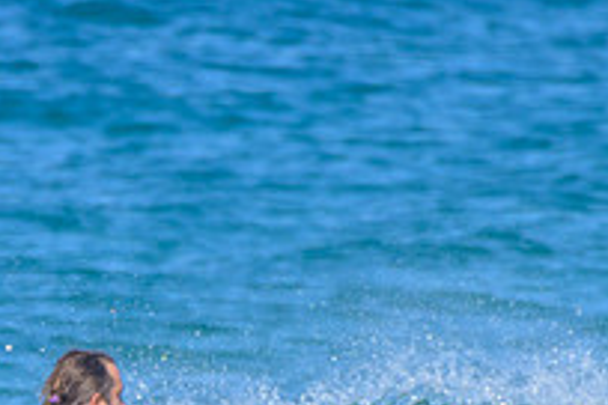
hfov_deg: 0.7
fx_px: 47961
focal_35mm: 2840
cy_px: 540
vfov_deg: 0.5
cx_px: 92
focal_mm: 1000
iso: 1400
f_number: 11
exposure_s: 1/2000
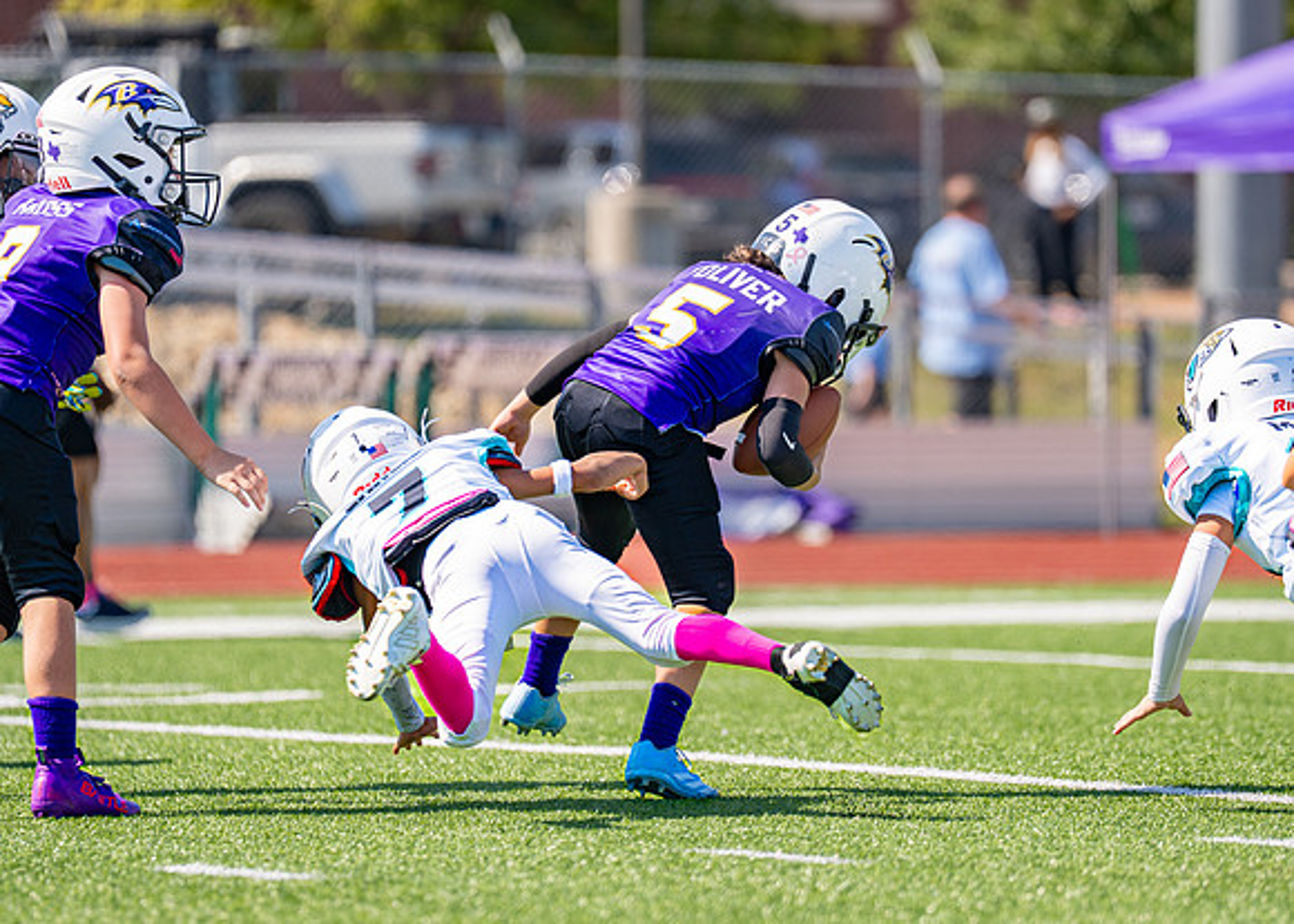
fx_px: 10728
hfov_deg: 6.9
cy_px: 402
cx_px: 747
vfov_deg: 4.9
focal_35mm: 292
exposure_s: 1/1600
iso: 100
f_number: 2.8
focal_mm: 200
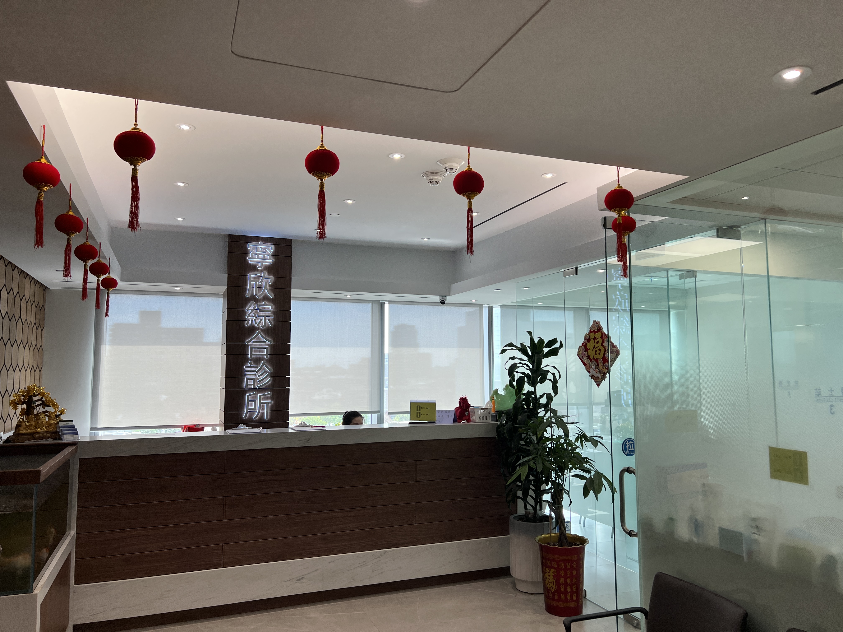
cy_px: 316
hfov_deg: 67.3
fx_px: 633
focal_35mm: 26
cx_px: 422
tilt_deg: +4.5
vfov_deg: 53.1
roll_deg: +0.7
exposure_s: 1/312
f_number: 1.5
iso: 50
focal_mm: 5.7
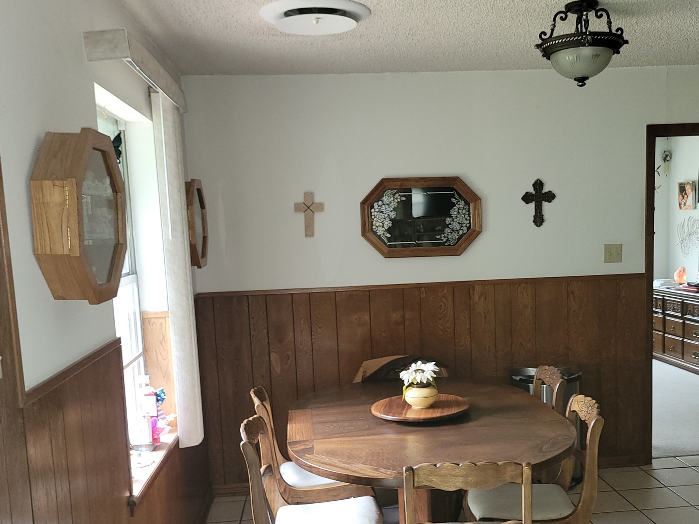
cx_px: 393
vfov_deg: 38.4
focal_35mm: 37
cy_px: 323
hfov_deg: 50.0
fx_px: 747
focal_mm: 5.4
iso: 125
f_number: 1.8
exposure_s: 1/17.2
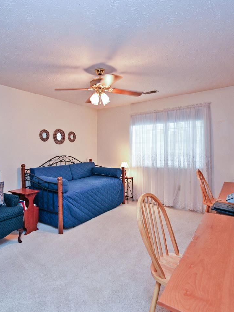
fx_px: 189
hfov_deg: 62.3
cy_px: 151
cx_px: 84
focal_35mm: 21
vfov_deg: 79.0
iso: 360
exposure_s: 1/60
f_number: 4
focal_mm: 14
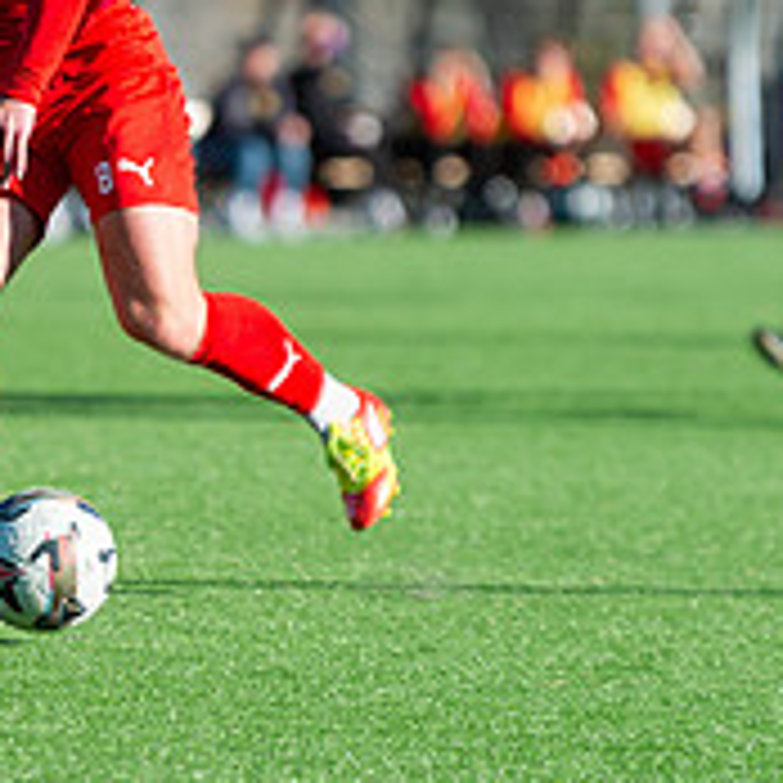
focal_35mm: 591
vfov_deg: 3.0
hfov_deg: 3.0
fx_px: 15124
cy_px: 198
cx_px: 94
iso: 140
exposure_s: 1/1600
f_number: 3.2
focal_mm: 200
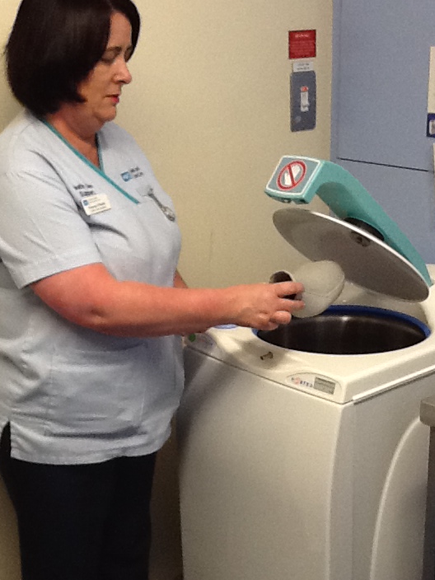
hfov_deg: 24.4
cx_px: 250
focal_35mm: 60
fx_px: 1005
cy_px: 368
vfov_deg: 32.0
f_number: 2.4
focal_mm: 2.03
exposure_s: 1/30
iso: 125
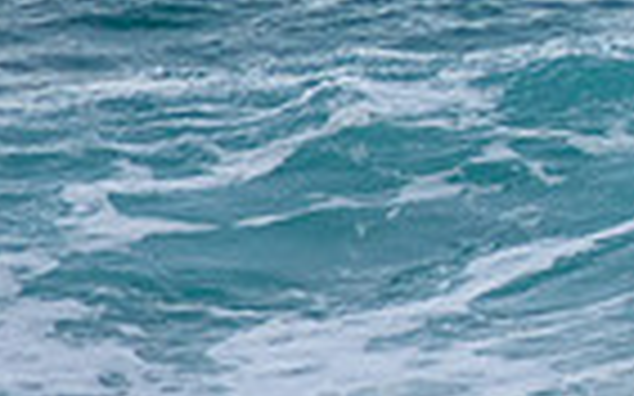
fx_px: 44423
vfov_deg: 0.5
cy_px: 56
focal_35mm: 2572
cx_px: 1290
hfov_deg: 0.8
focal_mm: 400
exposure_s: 1/1600
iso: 720
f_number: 5.6
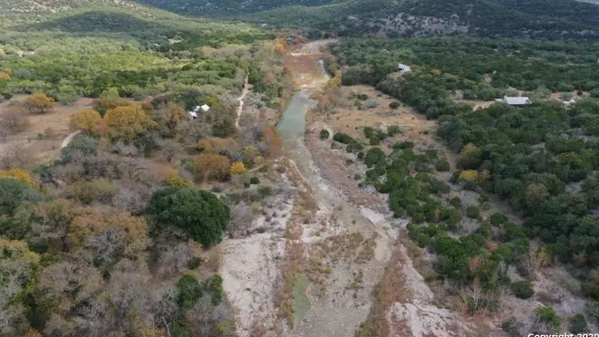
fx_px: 476
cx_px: 296
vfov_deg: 38.9
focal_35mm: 30
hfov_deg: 64.3
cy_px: 148
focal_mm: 10.26
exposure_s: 1/240
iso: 100
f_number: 5
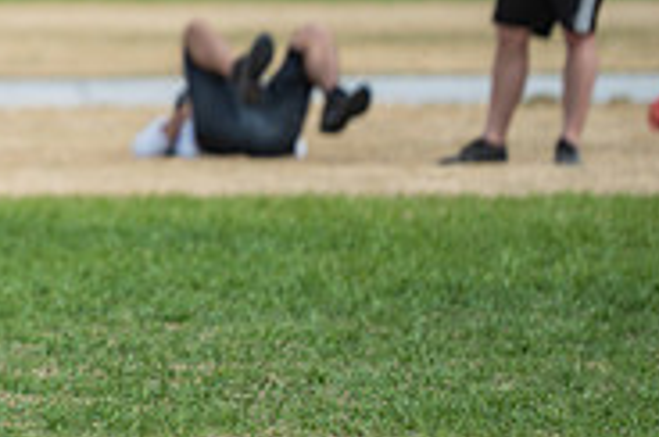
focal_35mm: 692
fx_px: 12645
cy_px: -68
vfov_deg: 2.0
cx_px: -197
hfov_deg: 3.0
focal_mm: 195
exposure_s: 1/3200
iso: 160
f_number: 3.2
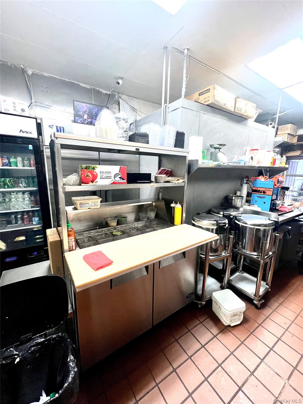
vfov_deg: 106.2
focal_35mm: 13
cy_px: 202
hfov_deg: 89.9
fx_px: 152
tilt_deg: -10.6
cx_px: 152
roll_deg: -1.3
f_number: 1.8
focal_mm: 1.57
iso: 250
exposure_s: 1/60
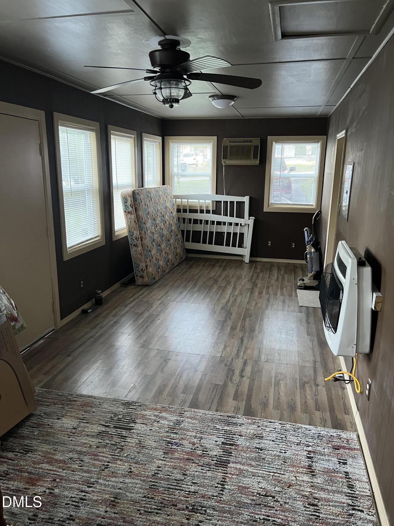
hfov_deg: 53.1
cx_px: 197
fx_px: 395
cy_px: 263
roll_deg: -1.5
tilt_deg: -15.8
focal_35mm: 26
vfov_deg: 67.3
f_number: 1.5
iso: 500
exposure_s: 1/60
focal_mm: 5.7
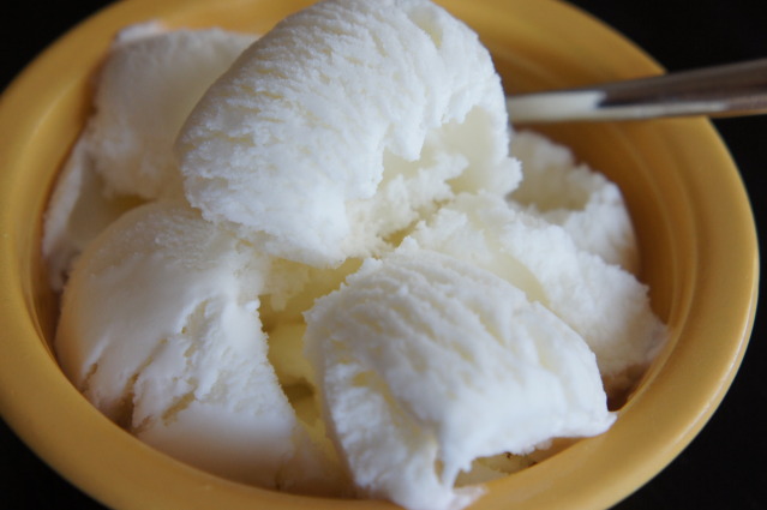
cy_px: 255
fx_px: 1277
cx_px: 384
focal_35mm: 60
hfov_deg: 33.4
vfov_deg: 22.6
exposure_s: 1/320
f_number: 5
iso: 800
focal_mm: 40
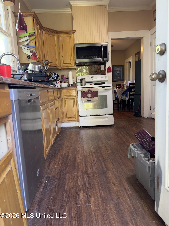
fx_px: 156
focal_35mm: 24
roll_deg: +4.0
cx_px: 84
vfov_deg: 71.6
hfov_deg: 56.8
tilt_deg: -8.5
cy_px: 113
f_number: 1.78
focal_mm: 6.76
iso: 320
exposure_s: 1/60
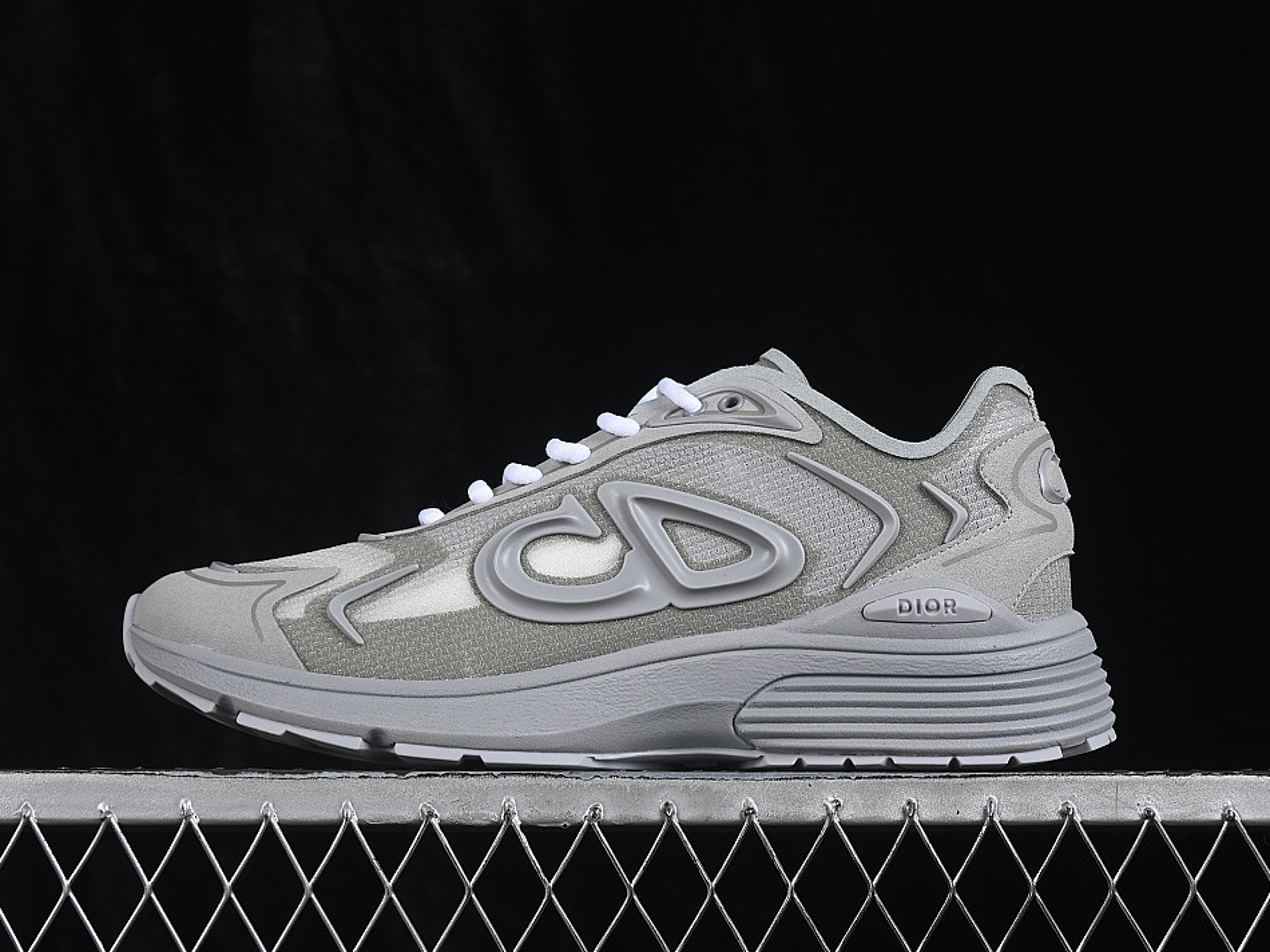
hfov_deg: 23.8
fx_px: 3008
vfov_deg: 18.0
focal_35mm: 82
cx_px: 631
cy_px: 473
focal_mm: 50
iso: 160
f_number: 8
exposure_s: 1/80
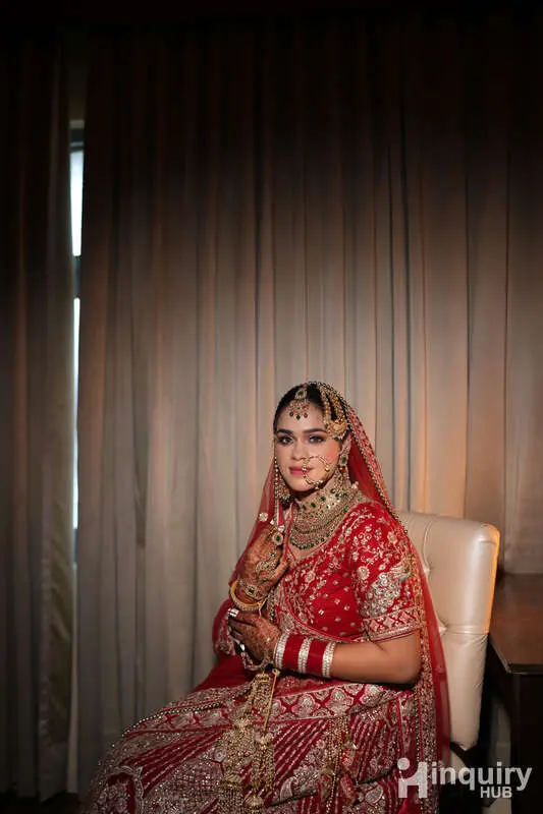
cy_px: 407
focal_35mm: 35
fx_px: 792
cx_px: 272
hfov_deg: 37.8
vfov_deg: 54.4
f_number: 1.8
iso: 100
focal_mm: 35
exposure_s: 1/200
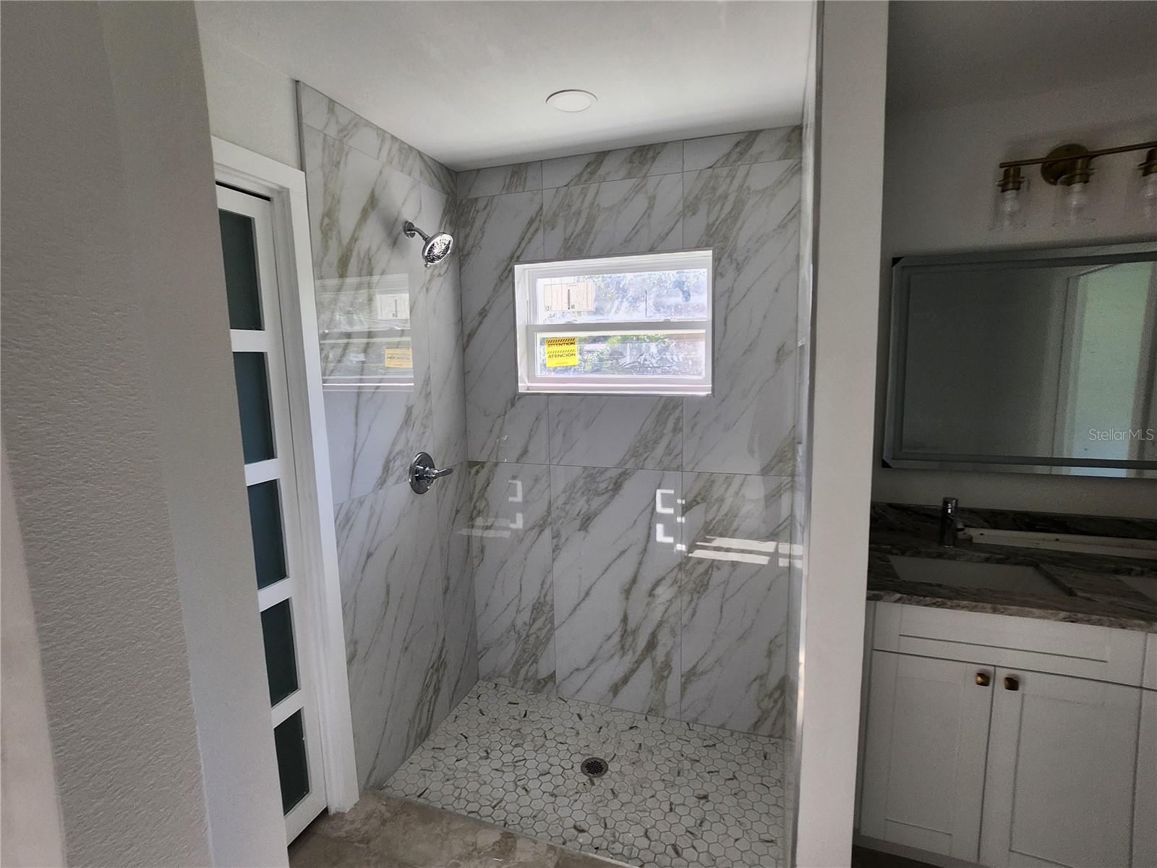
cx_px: 578
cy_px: 434
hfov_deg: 106.2
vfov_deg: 89.9
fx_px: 435
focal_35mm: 13
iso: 64
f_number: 2.2
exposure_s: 1/120
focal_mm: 1.7
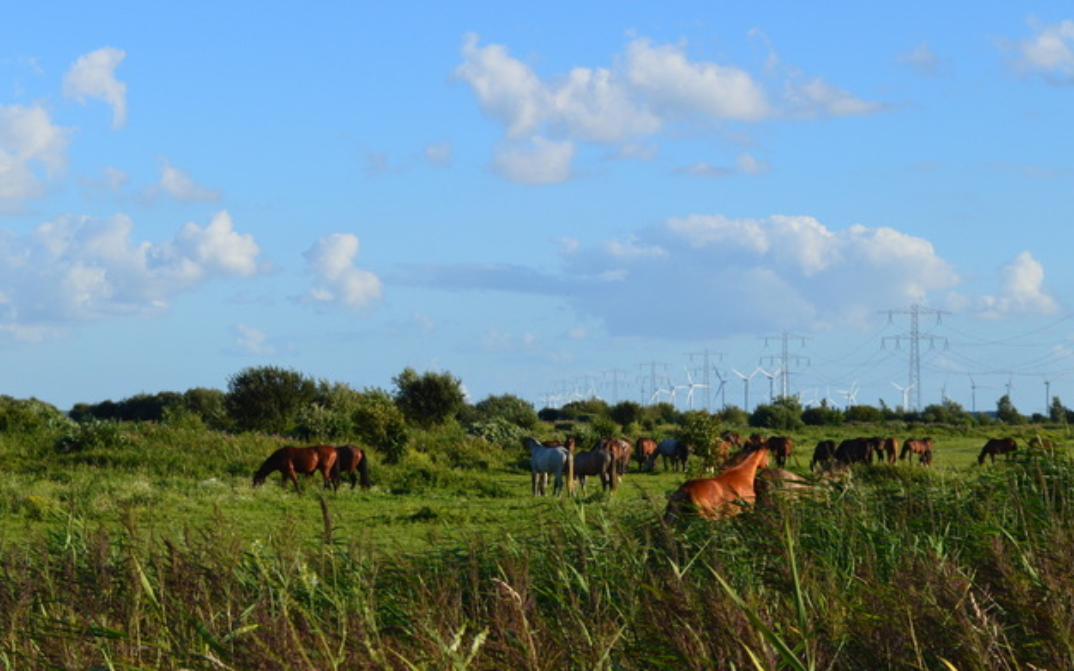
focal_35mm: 82
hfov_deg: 25.2
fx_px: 2400
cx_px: 611
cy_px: 317
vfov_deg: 15.9
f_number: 11
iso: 360
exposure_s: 1/500
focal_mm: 42
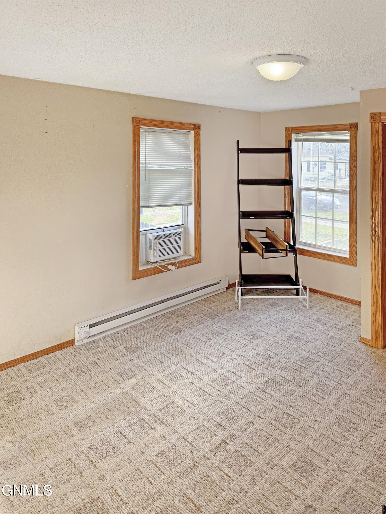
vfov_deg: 71.6
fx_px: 357
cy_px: 257
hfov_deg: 56.8
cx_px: 193
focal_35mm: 24
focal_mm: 6.76
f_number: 1.78
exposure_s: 1/153
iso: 100
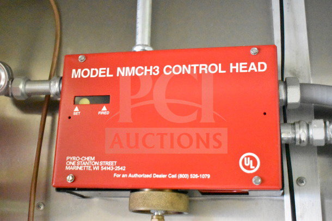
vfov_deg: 26.5
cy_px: 110
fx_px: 470
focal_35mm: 51
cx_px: 166
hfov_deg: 38.9
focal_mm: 34
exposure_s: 1/30
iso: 25600
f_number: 4.5
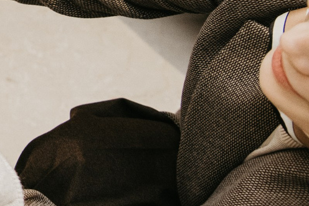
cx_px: -393
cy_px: -166
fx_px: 1417
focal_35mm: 165
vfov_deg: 8.0
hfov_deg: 10.9
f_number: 4
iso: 640
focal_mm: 32
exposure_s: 1/160
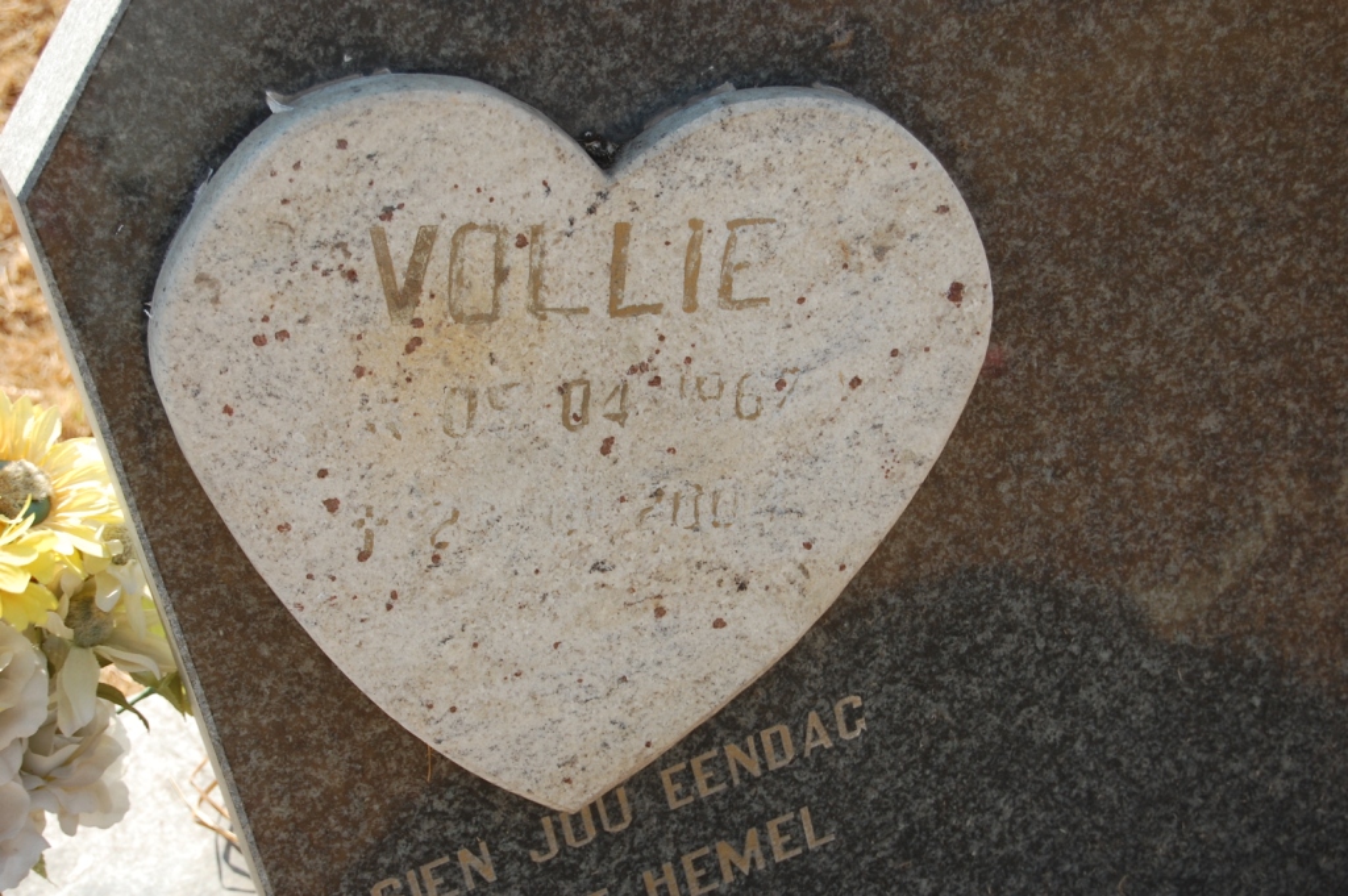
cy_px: 448
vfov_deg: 16.5
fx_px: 3087
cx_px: 674
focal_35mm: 82
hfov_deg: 24.6
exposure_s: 1/200
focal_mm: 55
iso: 200
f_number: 7.1
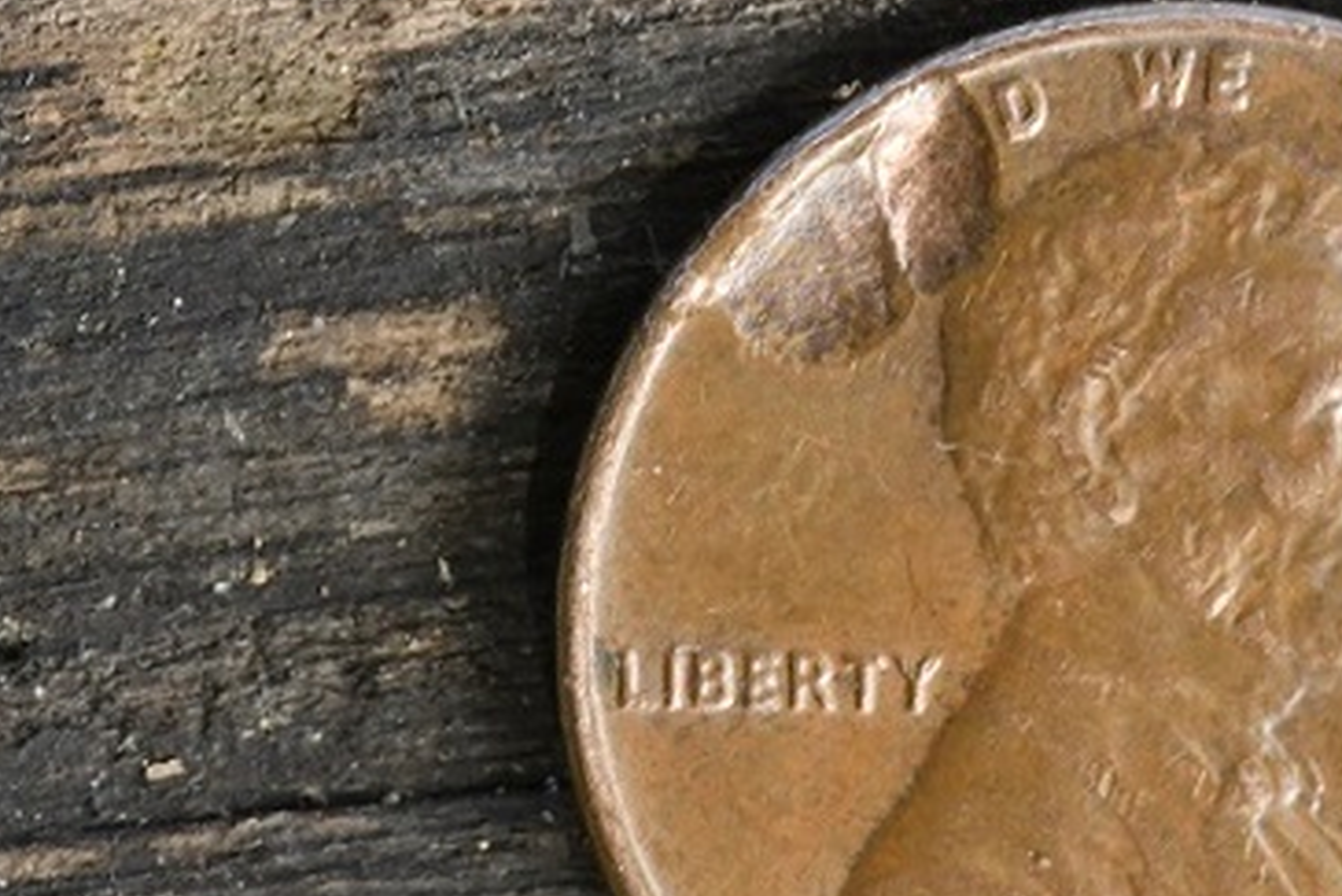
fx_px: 10445
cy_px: 216
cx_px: 852
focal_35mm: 280
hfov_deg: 7.3
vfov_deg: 4.9
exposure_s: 1/125
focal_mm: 85
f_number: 16
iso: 1250
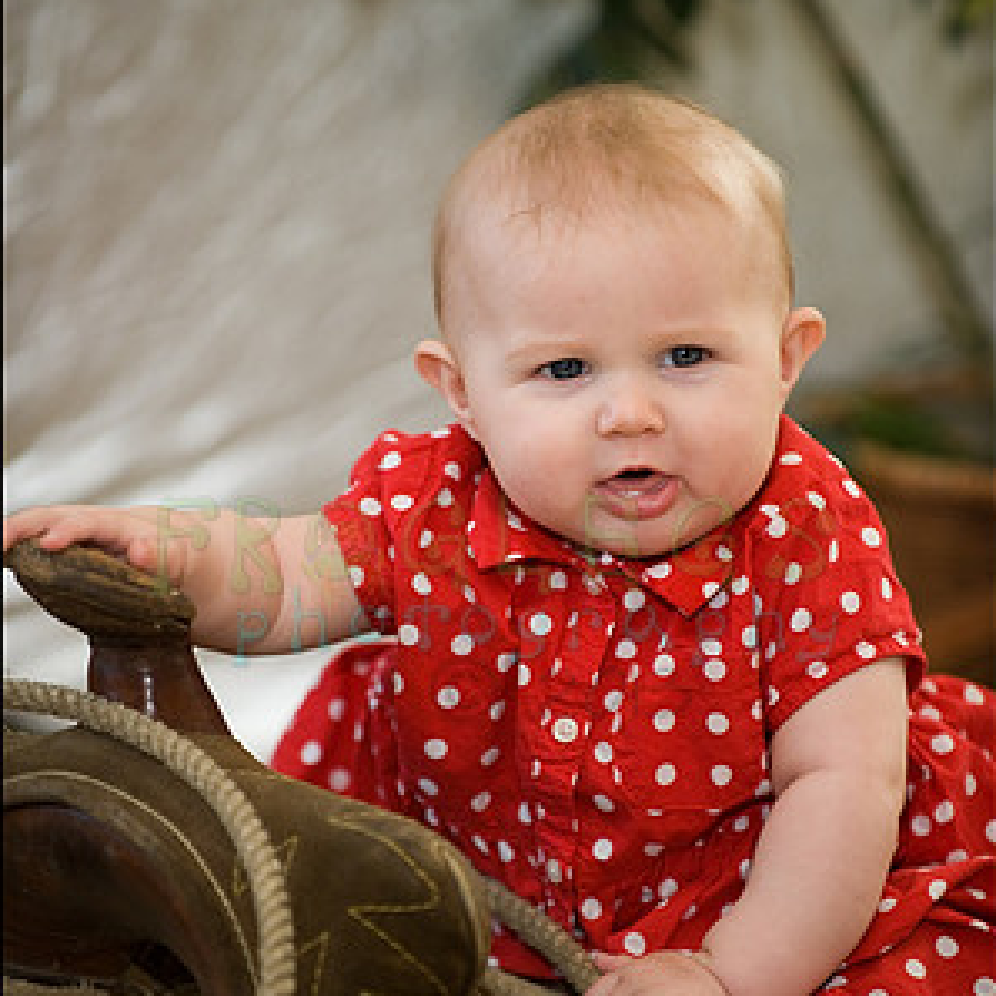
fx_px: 8366
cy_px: 605
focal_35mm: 257
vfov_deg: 6.8
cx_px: 500
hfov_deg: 6.8
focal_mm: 200
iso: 200
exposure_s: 1/160
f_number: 2.8
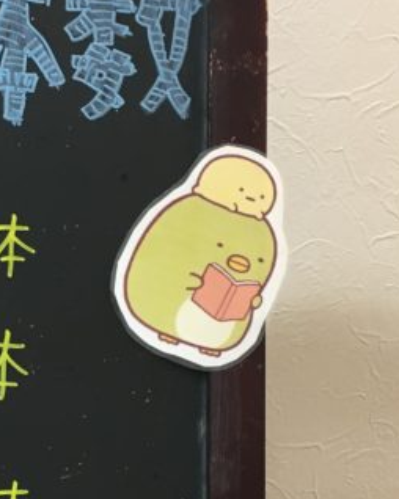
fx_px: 1315
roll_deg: -0.5
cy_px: 444
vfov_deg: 21.1
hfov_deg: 16.8
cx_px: -24
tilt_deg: -16.0
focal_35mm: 89
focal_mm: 4.15
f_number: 2.2
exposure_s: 1/30
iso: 100
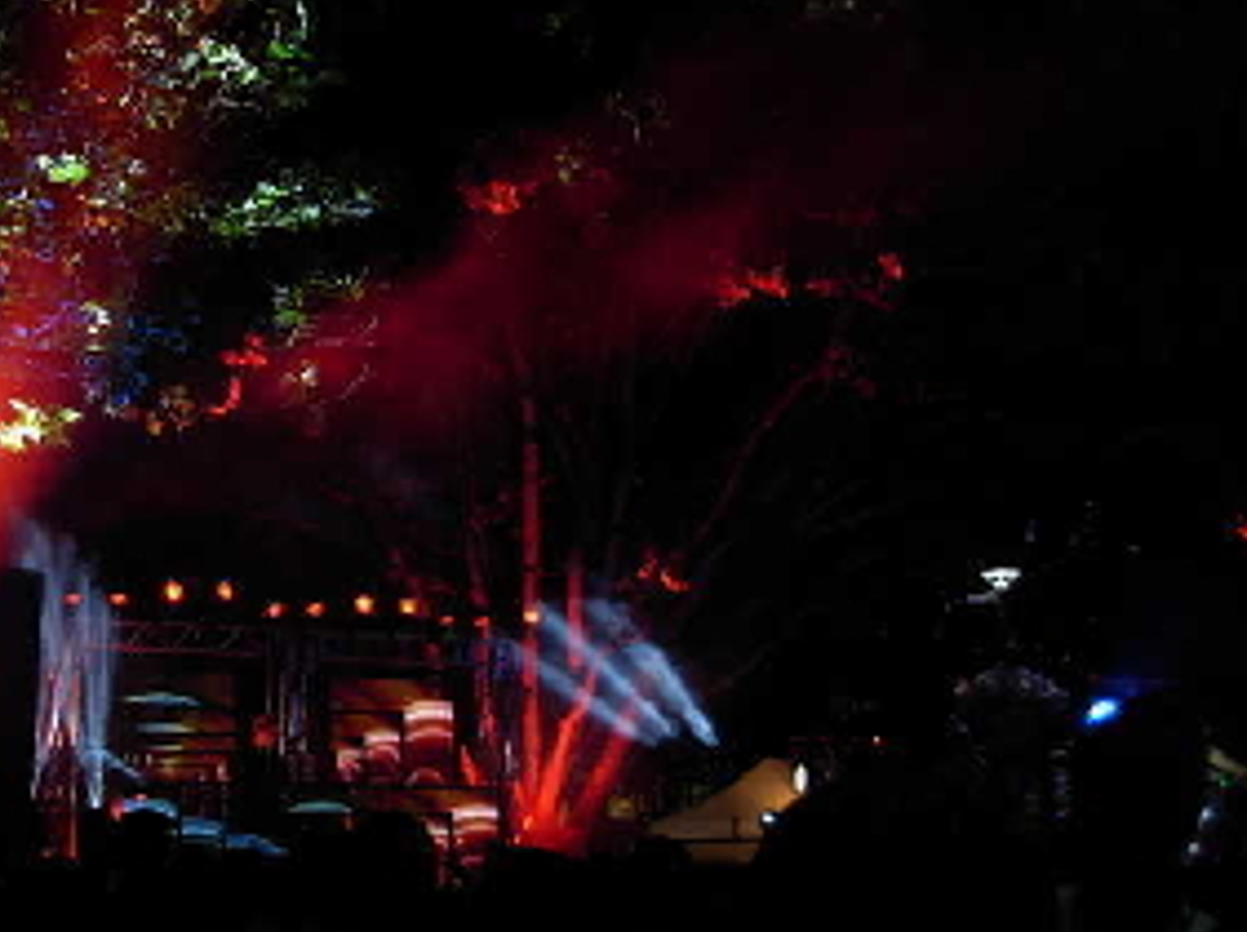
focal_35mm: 65
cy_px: 439
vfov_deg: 22.5
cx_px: 213
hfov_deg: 29.1
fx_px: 2339
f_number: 2.9
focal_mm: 6.3
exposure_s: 1/17.9
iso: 79
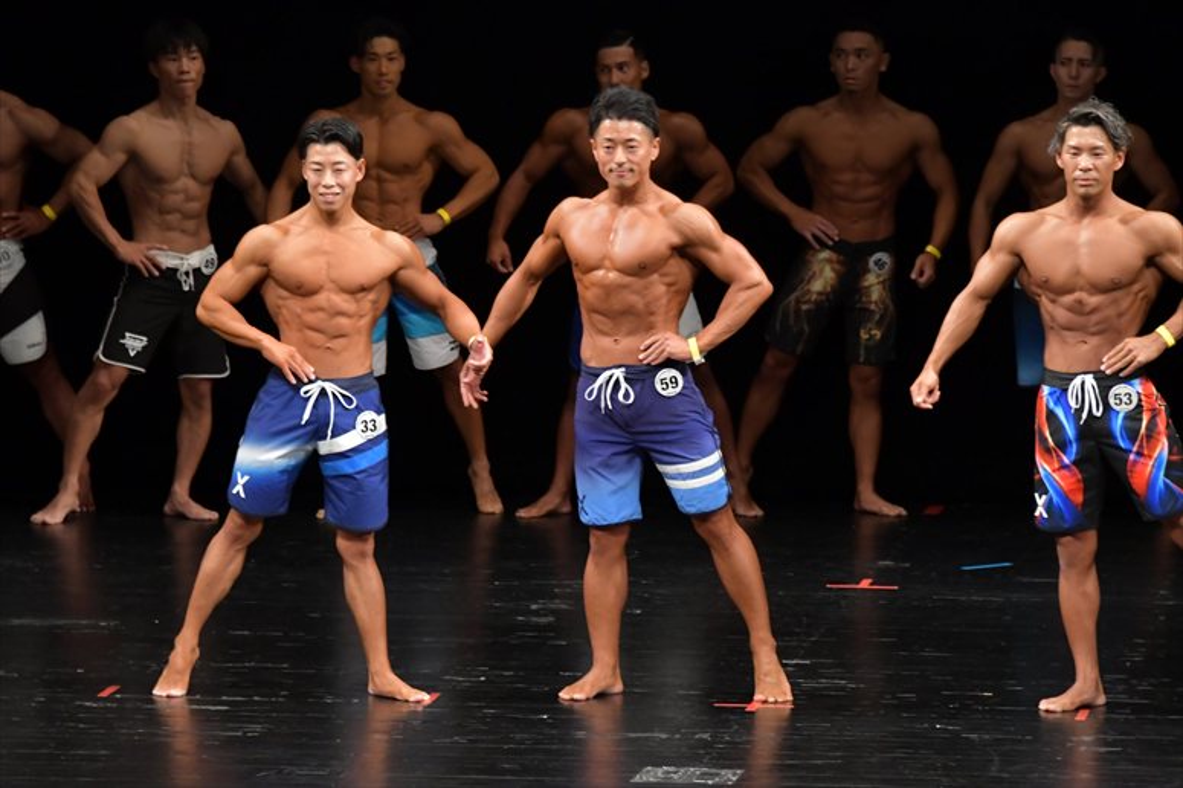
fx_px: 8868
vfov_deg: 5.1
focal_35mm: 270
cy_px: 394
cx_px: 592
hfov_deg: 7.6
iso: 3200
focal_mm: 180
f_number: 5.6
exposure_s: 1/400
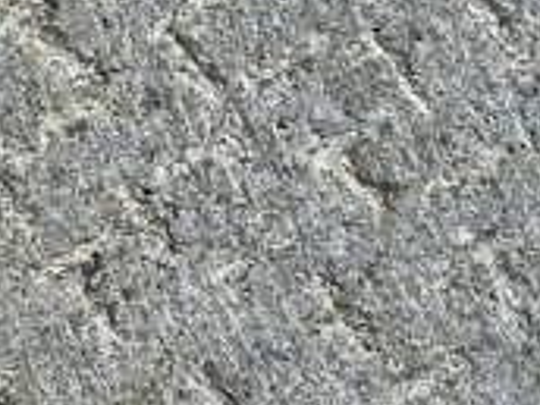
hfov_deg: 2.2
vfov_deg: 1.6
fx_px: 14055
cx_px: -835
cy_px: -333
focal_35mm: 901
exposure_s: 1/200
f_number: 6.3
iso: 64
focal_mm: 23
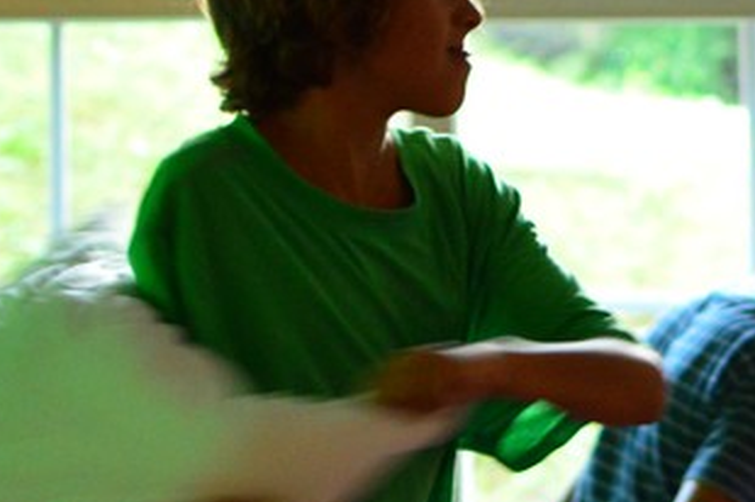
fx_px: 3638
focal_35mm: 174
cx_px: 779
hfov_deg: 11.7
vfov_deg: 7.9
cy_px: 394
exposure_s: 1/80
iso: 1600
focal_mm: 35
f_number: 1.8
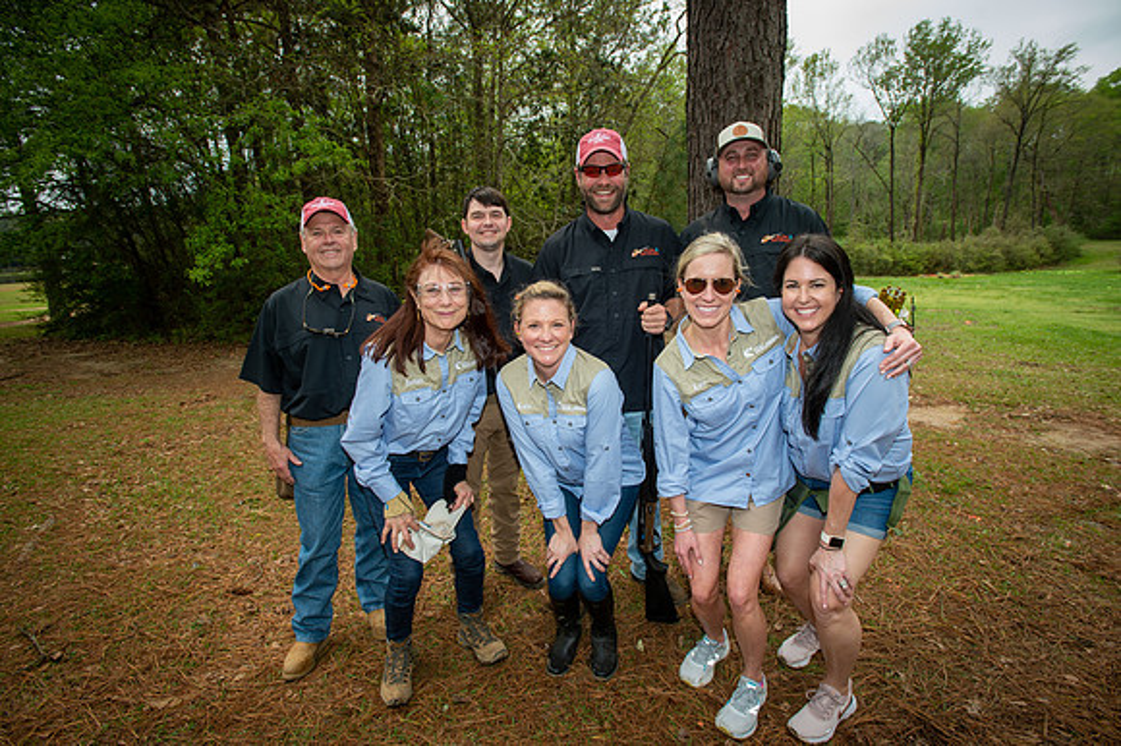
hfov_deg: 86.9
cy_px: 373
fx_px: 591
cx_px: 560
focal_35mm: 19
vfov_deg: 64.5
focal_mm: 19
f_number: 5.6
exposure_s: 1/160
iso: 125
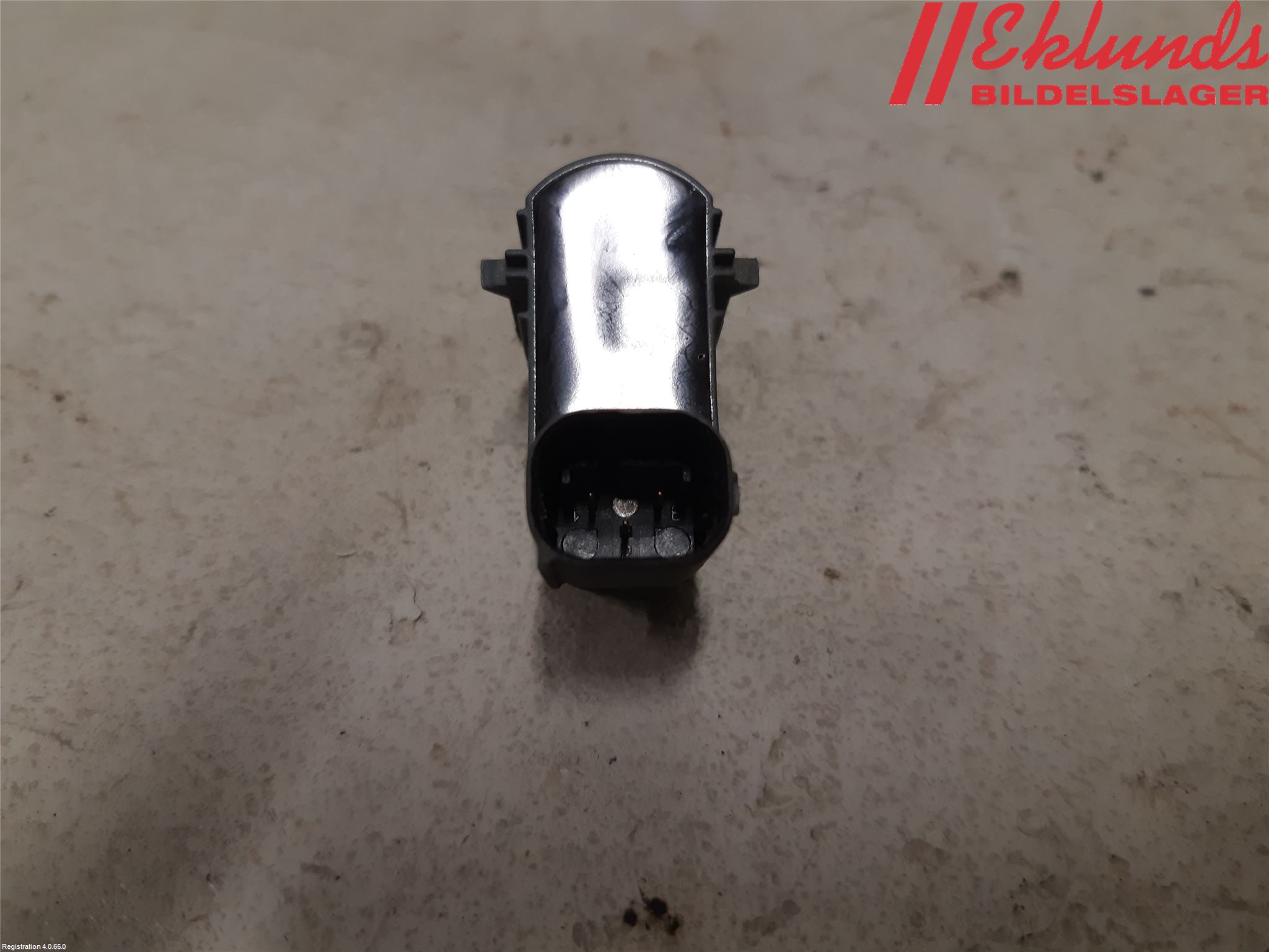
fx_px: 953
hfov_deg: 67.3
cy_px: 476
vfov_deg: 53.1
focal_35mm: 26
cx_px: 634
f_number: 1.7
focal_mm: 3.93
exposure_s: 1/50
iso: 100
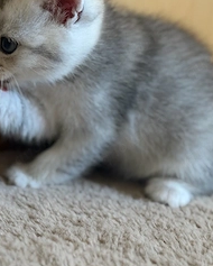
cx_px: 71
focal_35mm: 79
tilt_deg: -7.6
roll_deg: -5.8
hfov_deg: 19.4
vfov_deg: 23.9
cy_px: 65
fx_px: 622
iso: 320
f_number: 1.78
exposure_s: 1/40
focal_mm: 6.76
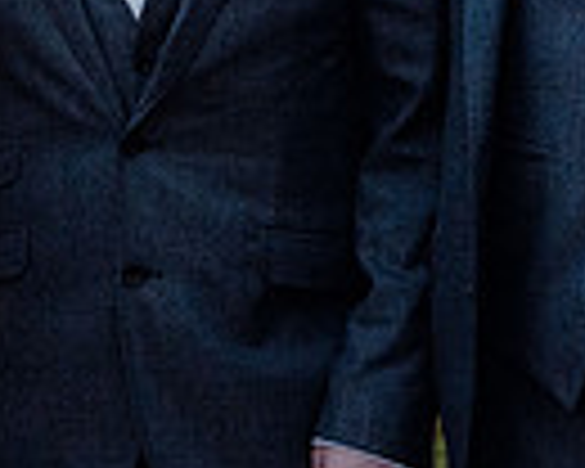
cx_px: -187
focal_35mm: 194
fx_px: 3359
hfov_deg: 9.8
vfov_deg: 7.9
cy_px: 16
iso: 5000
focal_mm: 45
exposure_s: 1/160
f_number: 5
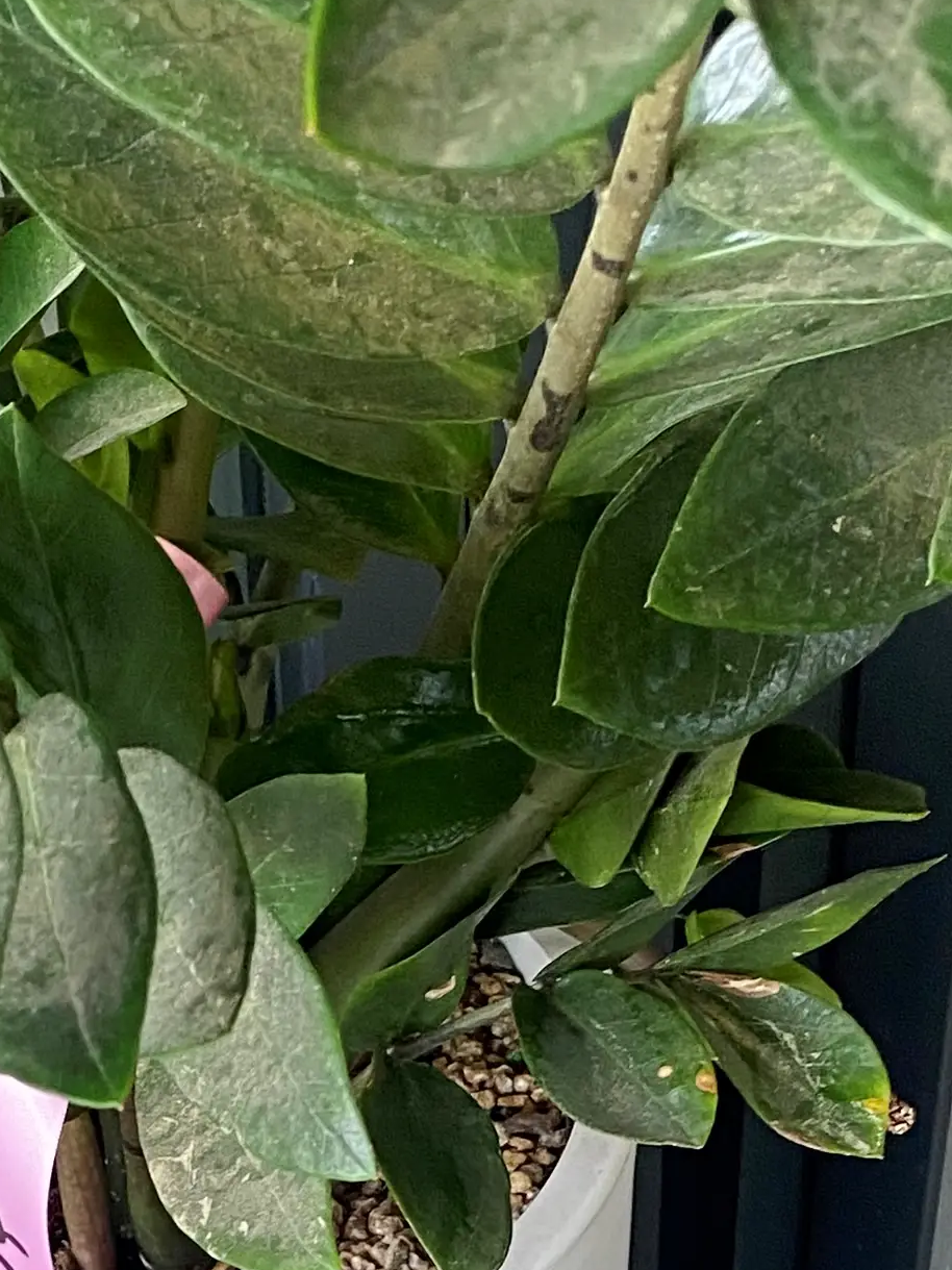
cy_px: 1611
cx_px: 271
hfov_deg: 17.1
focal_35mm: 86
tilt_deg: -45.8
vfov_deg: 20.9
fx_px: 3154
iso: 80
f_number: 1.8
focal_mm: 4.25
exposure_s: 1/60
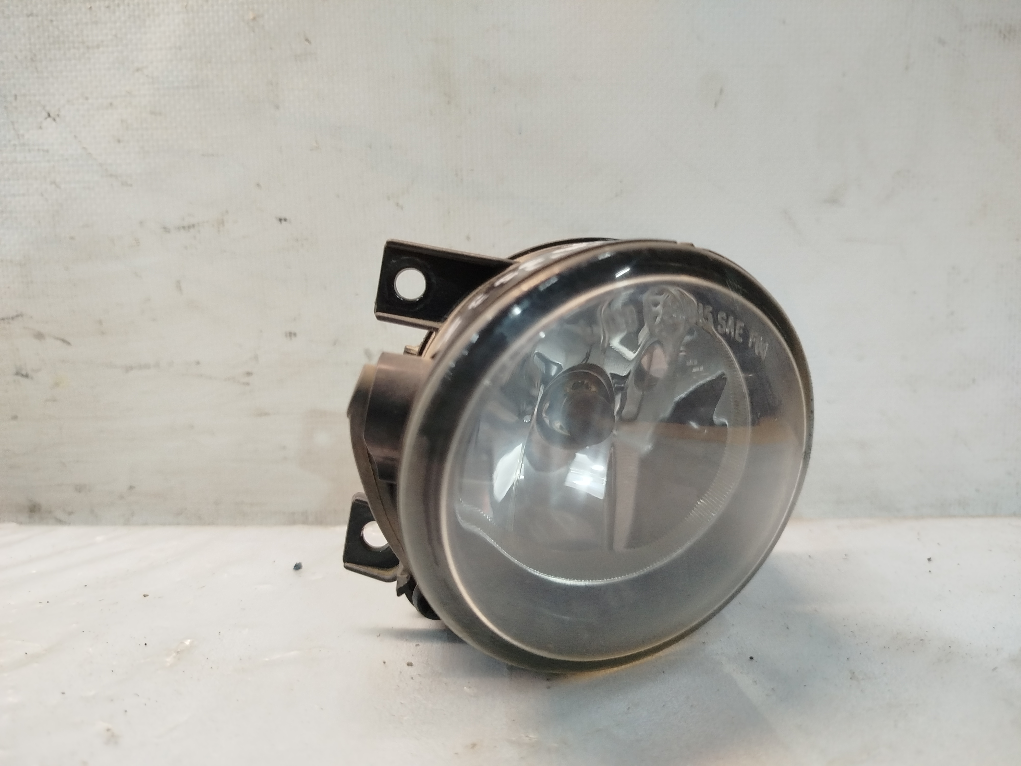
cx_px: 510
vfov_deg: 56.8
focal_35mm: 24
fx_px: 708
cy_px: 383
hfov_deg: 71.6
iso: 200
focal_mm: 5.31
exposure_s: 1/33
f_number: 1.7
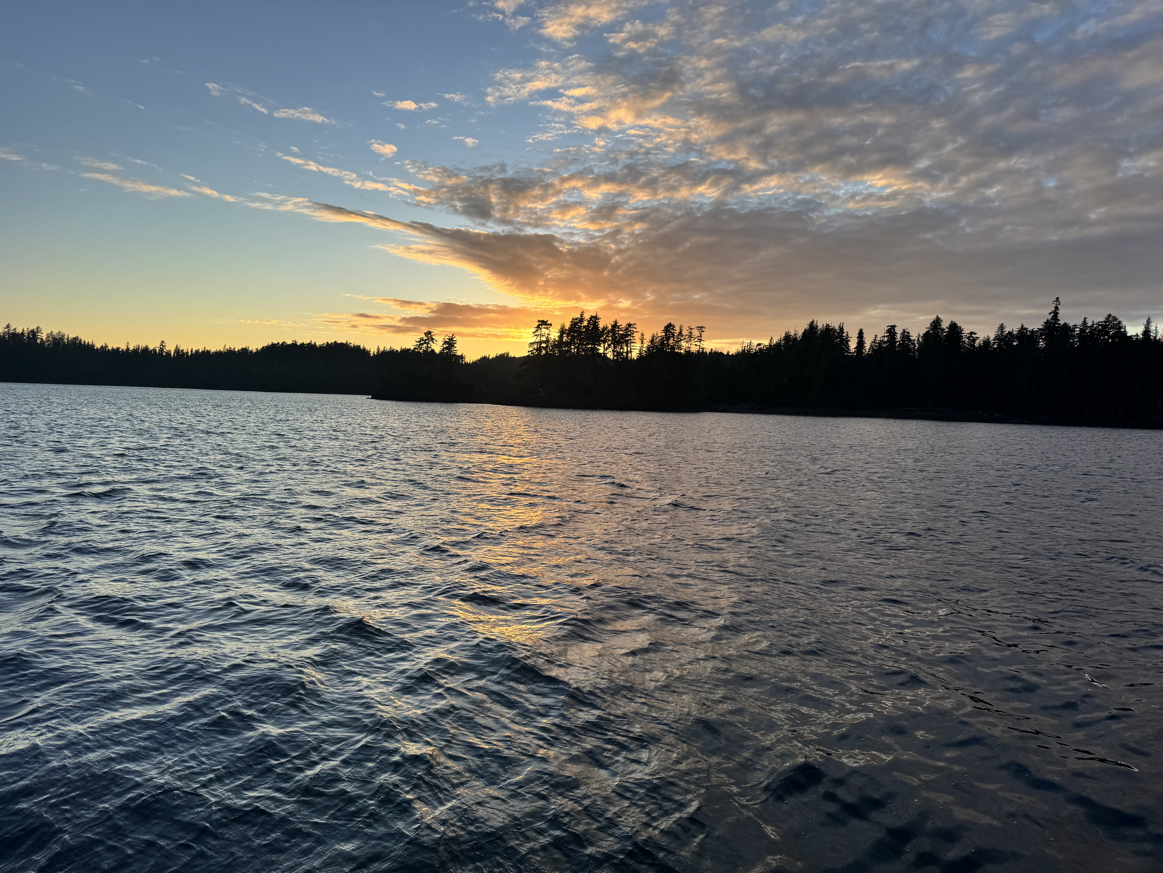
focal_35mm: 24
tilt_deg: -3.4
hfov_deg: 71.6
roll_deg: -1.9
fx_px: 806
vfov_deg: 56.8
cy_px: 436
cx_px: 582
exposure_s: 1/1980
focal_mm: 6.76
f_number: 1.78
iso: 80
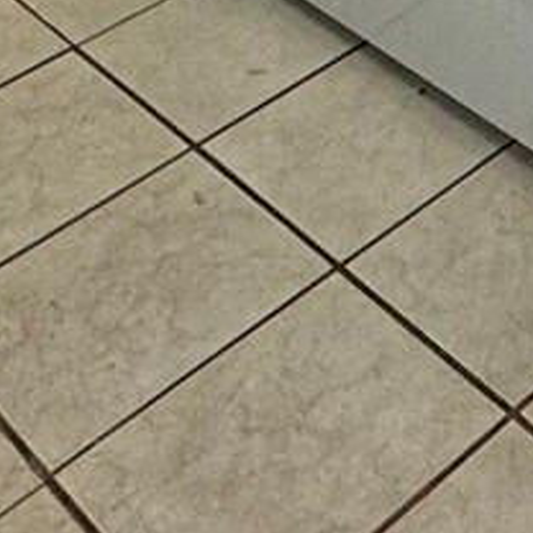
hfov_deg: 15.1
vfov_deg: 12.1
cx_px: 1038
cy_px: -940
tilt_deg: -4.4
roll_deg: -1.0
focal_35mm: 95
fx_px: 1655
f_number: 2.2
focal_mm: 2.22
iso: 100
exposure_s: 1/120
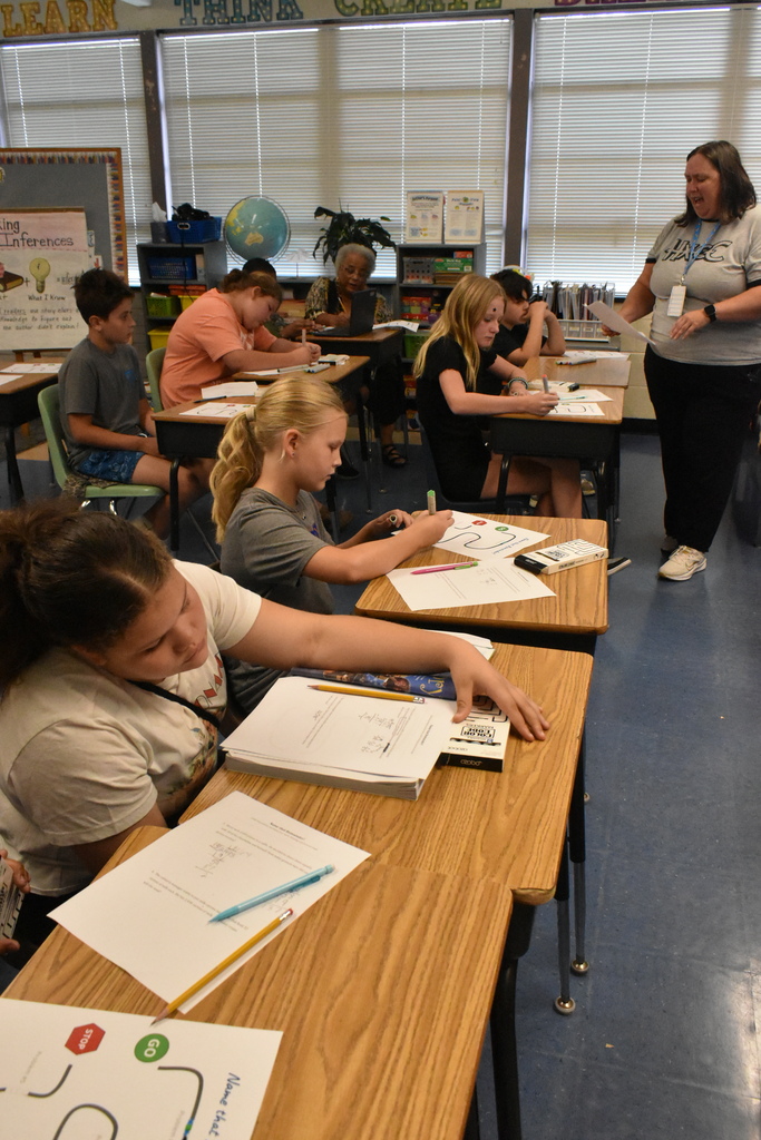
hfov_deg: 43.6
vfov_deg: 61.9
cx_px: 380
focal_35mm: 30
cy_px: 570
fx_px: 951
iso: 6400
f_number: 8
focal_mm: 20
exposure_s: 1/250
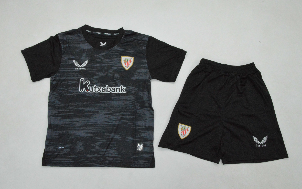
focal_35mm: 34
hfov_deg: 56.7
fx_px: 280
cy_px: 94
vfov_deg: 37.3
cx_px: 150
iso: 6400
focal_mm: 22
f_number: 25
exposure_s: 1/200
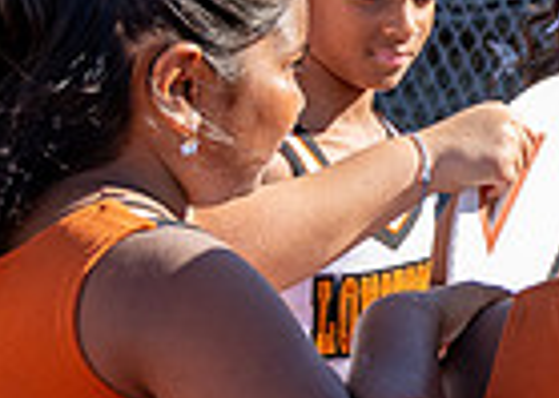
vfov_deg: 10.2
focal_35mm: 138
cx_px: 1127
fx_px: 2189
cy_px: -110
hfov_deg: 12.7
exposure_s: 1/1000
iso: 100
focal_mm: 24
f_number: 2.8
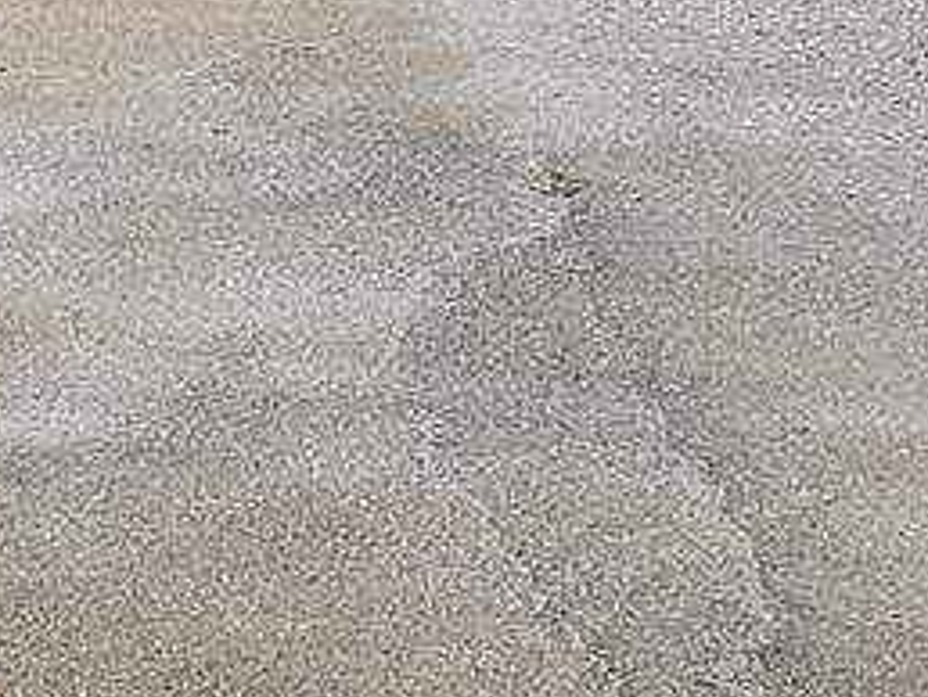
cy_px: -255
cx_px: -568
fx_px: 2764
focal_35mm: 103
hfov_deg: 16.8
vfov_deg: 13.7
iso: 40
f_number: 1.8
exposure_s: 1/2082
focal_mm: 5.4
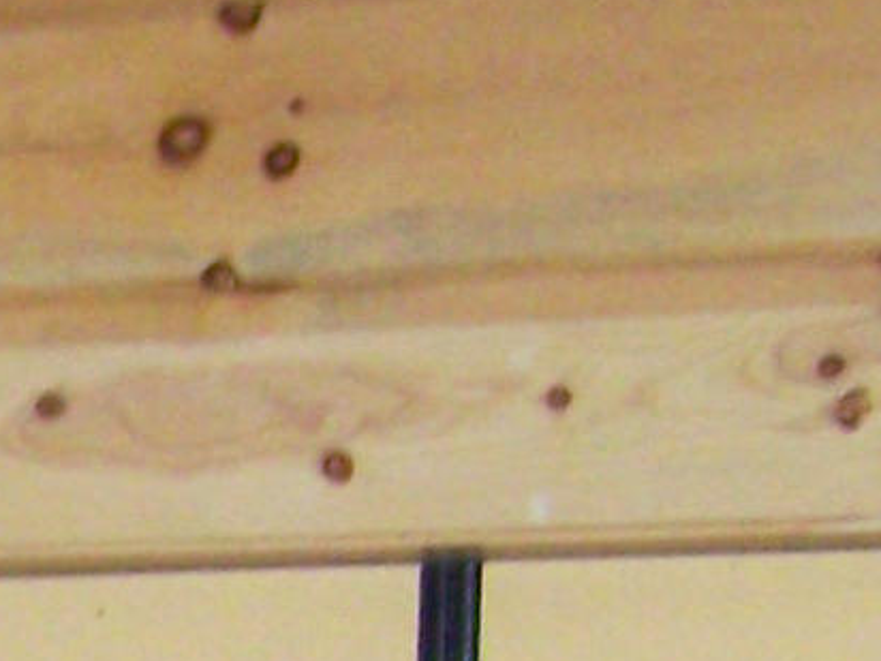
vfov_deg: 5.1
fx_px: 7050
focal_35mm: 277
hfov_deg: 6.7
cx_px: -1471
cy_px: 1951
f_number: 2.8
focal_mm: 6.3
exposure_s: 1/60
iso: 160
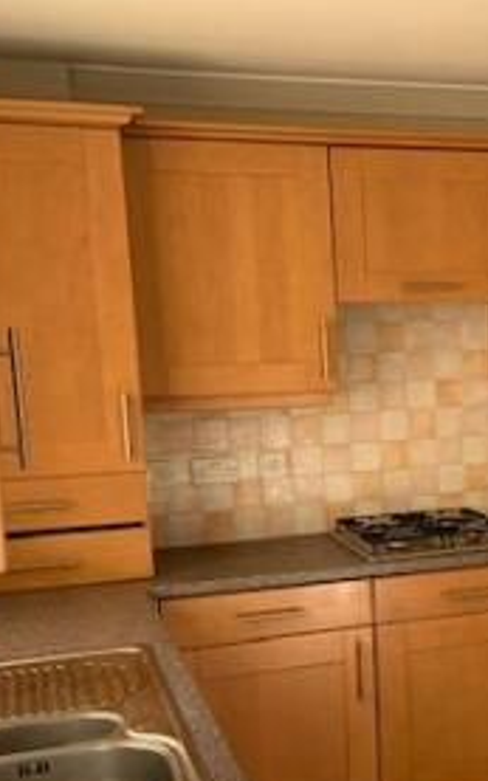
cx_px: 518
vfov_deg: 34.7
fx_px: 1235
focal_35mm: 58
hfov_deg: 21.4
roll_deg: +1.2
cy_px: 537
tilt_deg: -9.5
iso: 50
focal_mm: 4.25
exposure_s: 1/121
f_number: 1.8
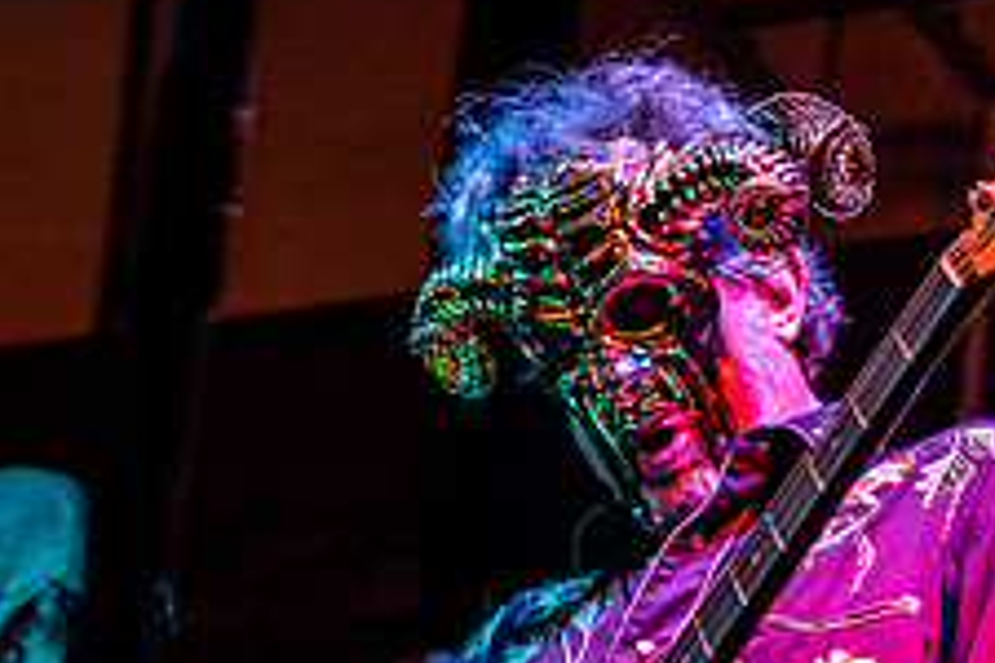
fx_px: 4228
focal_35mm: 153
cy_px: 597
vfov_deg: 8.9
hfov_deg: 13.2
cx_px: 1040
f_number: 2.8
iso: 1250
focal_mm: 50
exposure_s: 1/200
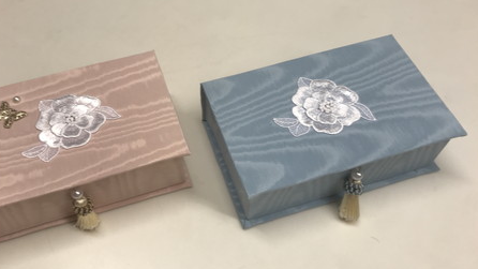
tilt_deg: -58.2
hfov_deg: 56.4
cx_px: 207
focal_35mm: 35
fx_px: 444
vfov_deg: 33.7
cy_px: 152
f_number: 1.8
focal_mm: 3.99
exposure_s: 1/60
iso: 25
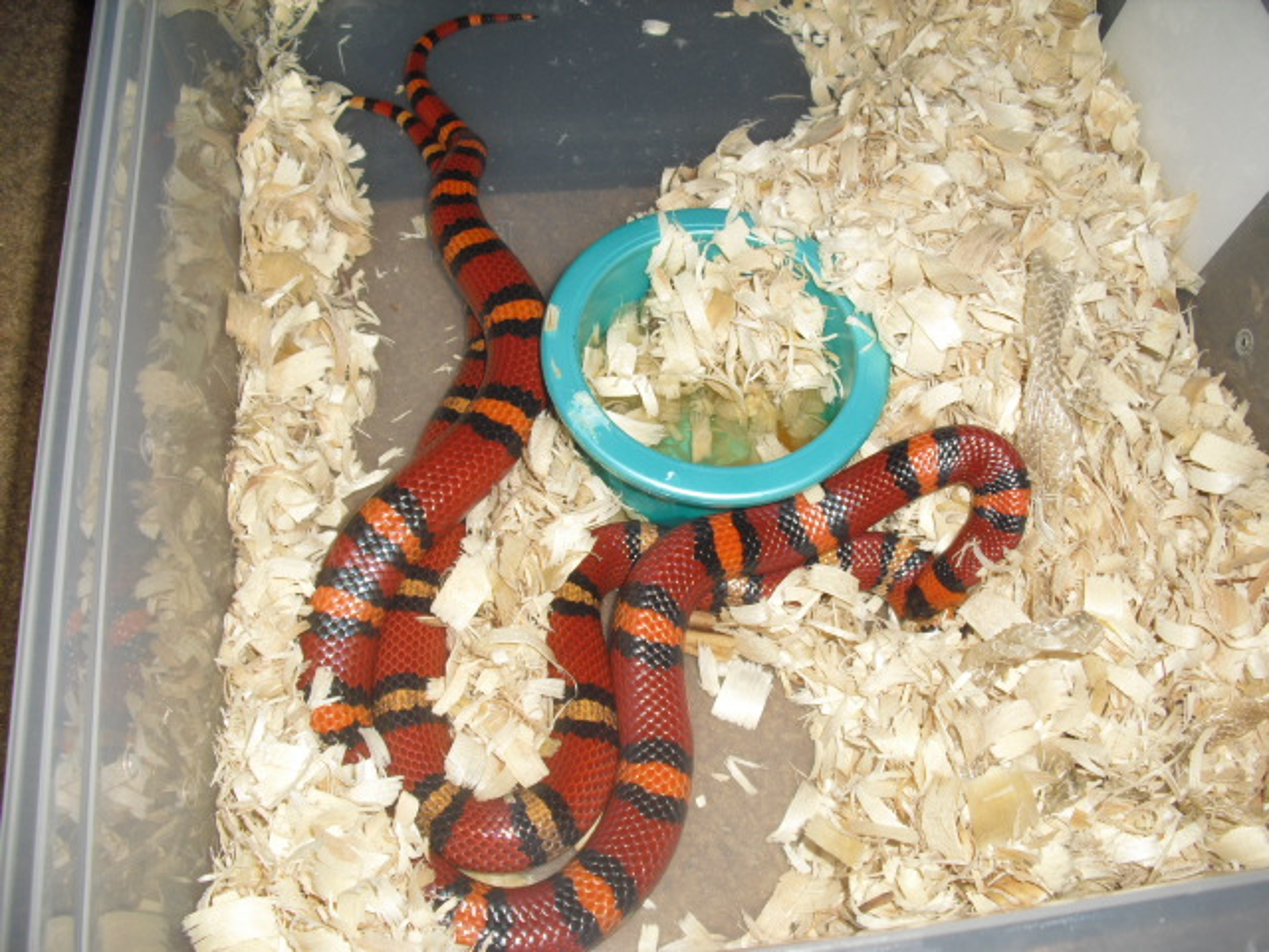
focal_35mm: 36
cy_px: 476
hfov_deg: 51.4
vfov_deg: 39.7
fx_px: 1320
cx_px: 634
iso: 100
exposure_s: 1/60
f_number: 3.1
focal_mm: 6.3
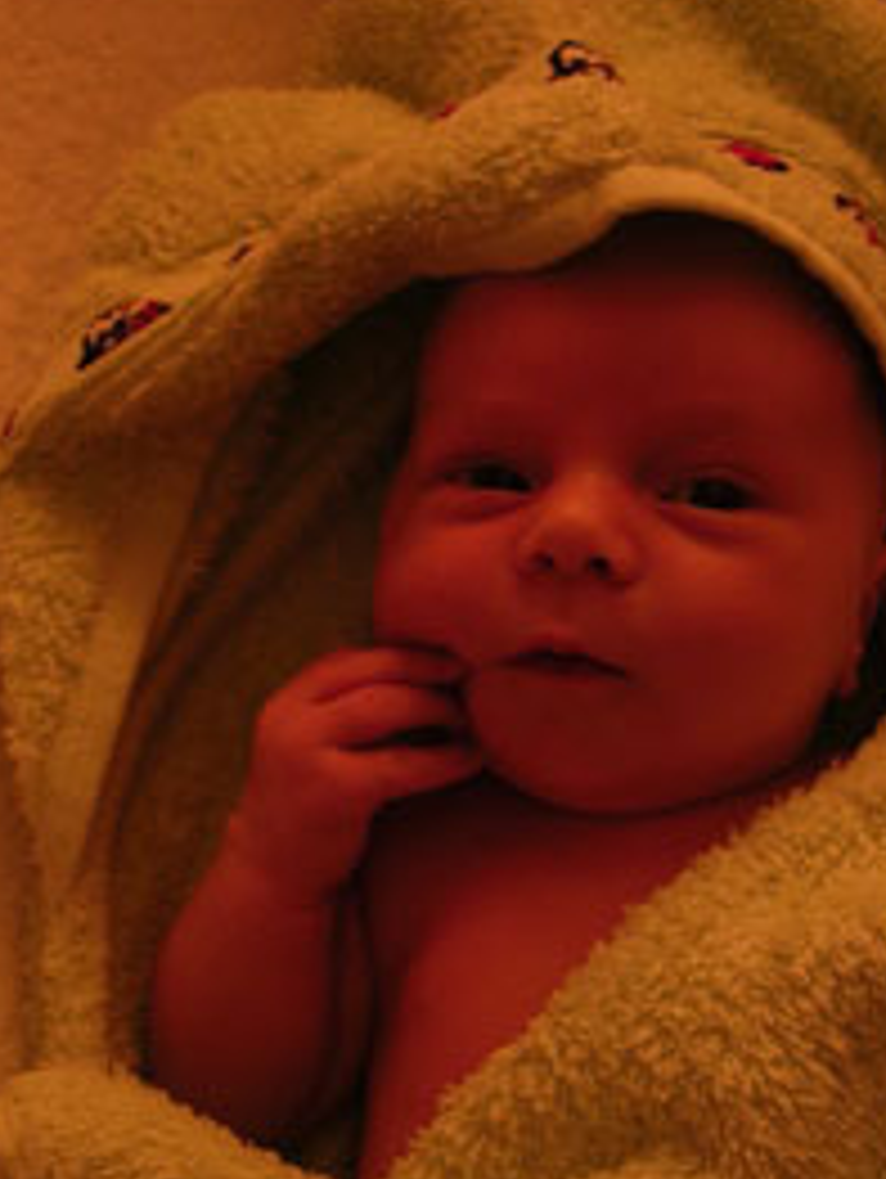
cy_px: 760
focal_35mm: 58
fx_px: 1976
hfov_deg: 25.2
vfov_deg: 33.0
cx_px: 580
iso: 100
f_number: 2.8
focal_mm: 5.8
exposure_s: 1/10.4
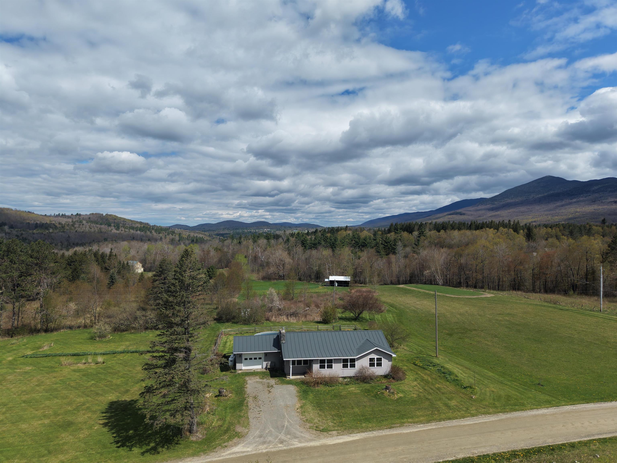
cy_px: 232
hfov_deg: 71.6
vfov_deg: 56.8
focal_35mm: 24
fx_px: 428
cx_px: 308
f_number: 1.8
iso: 200
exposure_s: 1/6400
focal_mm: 8.67
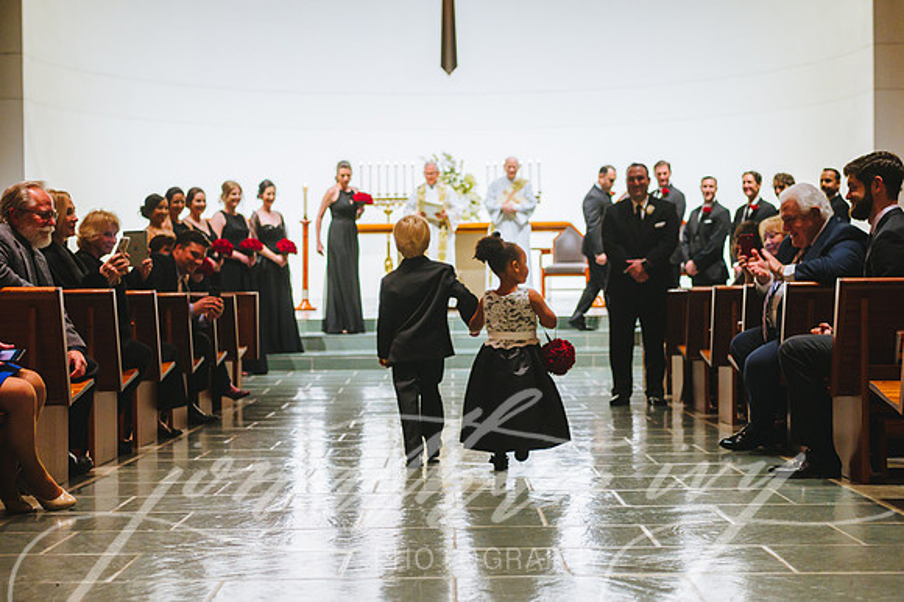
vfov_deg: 23.1
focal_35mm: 59
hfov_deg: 34.1
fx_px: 1474
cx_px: 458
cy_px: 301
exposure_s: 1/160
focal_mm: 58
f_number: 2.8
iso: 1250
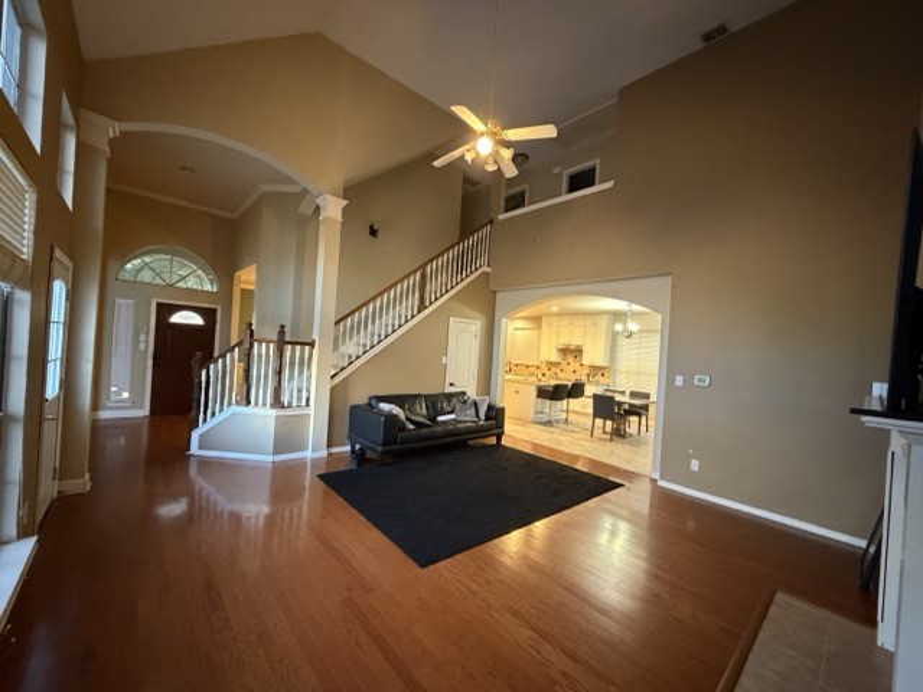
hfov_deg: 102.1
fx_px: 373
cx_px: 462
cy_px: 346
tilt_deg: -0.9
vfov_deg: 85.7
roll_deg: -3.7
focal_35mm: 14
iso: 1000
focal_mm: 2.22
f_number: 2.2
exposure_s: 1/40
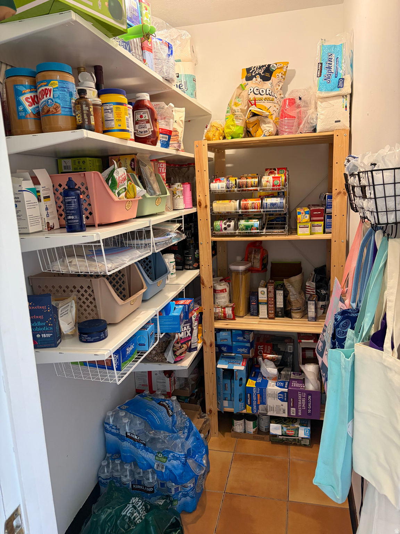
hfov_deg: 53.1
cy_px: 267
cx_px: 200
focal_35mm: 26
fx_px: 401
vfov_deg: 67.3
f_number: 1.6
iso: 250
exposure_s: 1/60
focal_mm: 5.96
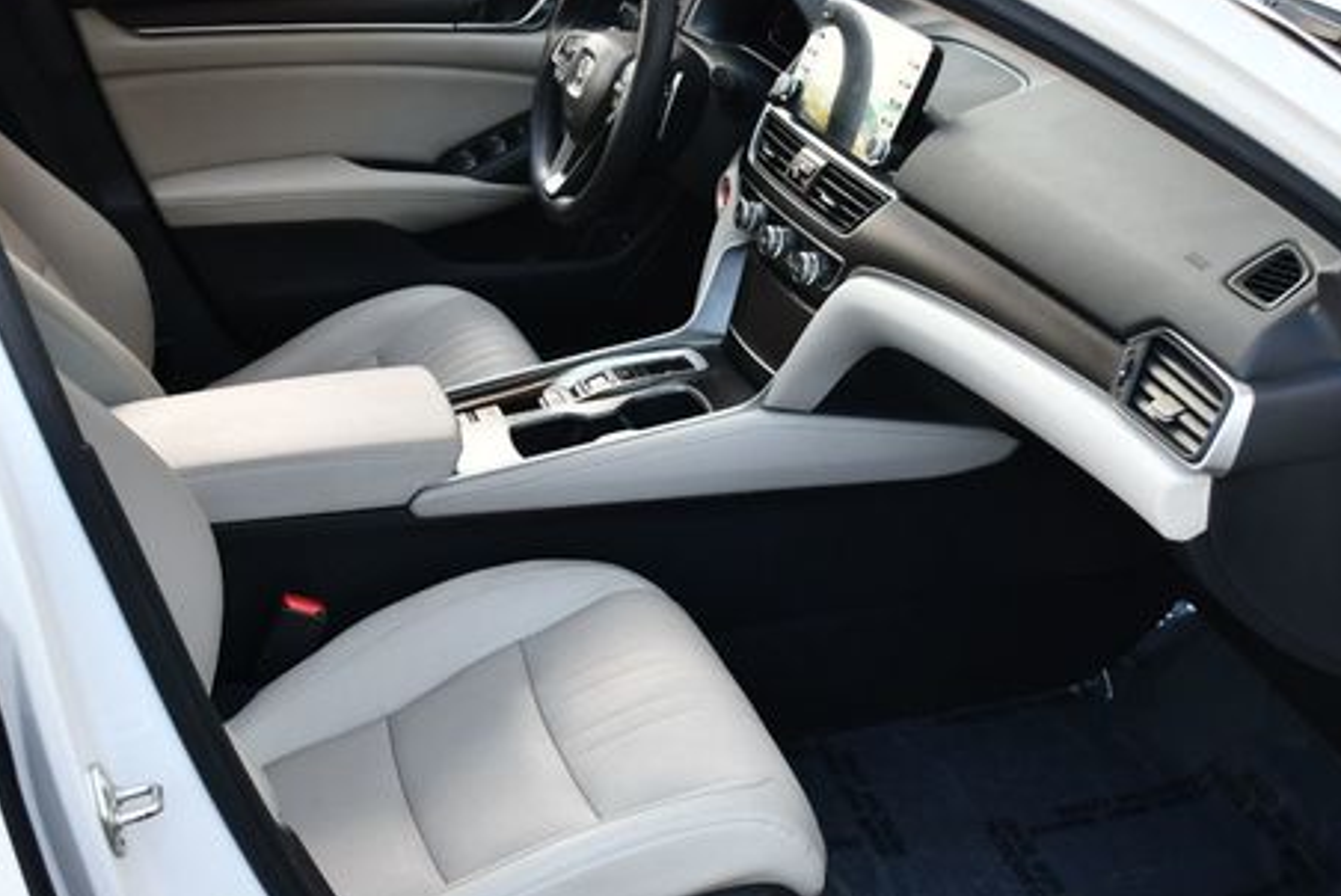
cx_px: 685
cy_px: 507
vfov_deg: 26.5
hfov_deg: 38.9
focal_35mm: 51
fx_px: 1901
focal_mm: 18
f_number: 3.5
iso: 450
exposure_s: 1/250
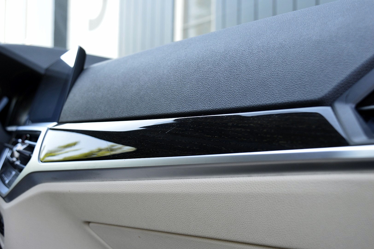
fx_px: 467
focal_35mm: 45
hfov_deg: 43.6
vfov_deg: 29.8
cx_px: 187
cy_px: 124
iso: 500
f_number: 8
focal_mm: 30
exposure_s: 1/60
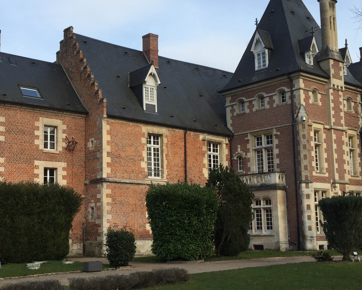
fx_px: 525
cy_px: 159
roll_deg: +0.6
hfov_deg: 37.6
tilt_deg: +7.9
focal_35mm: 49
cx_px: 119
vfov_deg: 30.8
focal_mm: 4.15
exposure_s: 1/989
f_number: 2.2
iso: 32
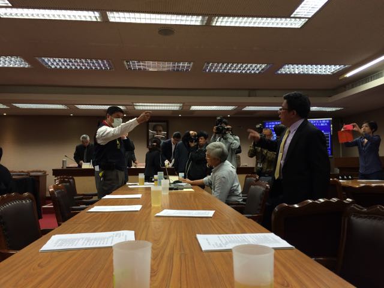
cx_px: 192
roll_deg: +1.3
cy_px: 144
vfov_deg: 48.2
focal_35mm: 29
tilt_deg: +3.1
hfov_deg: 61.7
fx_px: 322
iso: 32
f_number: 2.2
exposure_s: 1/30
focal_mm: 4.15
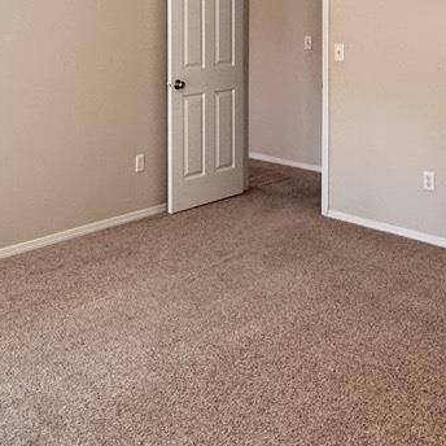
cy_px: 21
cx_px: 200
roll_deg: -0.2
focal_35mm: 46
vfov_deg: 34.2
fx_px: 671
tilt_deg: -1.5
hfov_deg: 36.8
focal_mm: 2.22
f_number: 2.2
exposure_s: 1/120
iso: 250
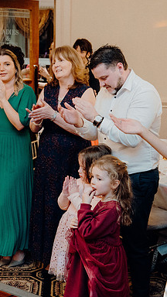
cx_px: 87
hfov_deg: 17.7
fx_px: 535
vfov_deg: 31.0
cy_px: 149
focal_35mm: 68
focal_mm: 43
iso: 3200
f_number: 3.5
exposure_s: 1/160
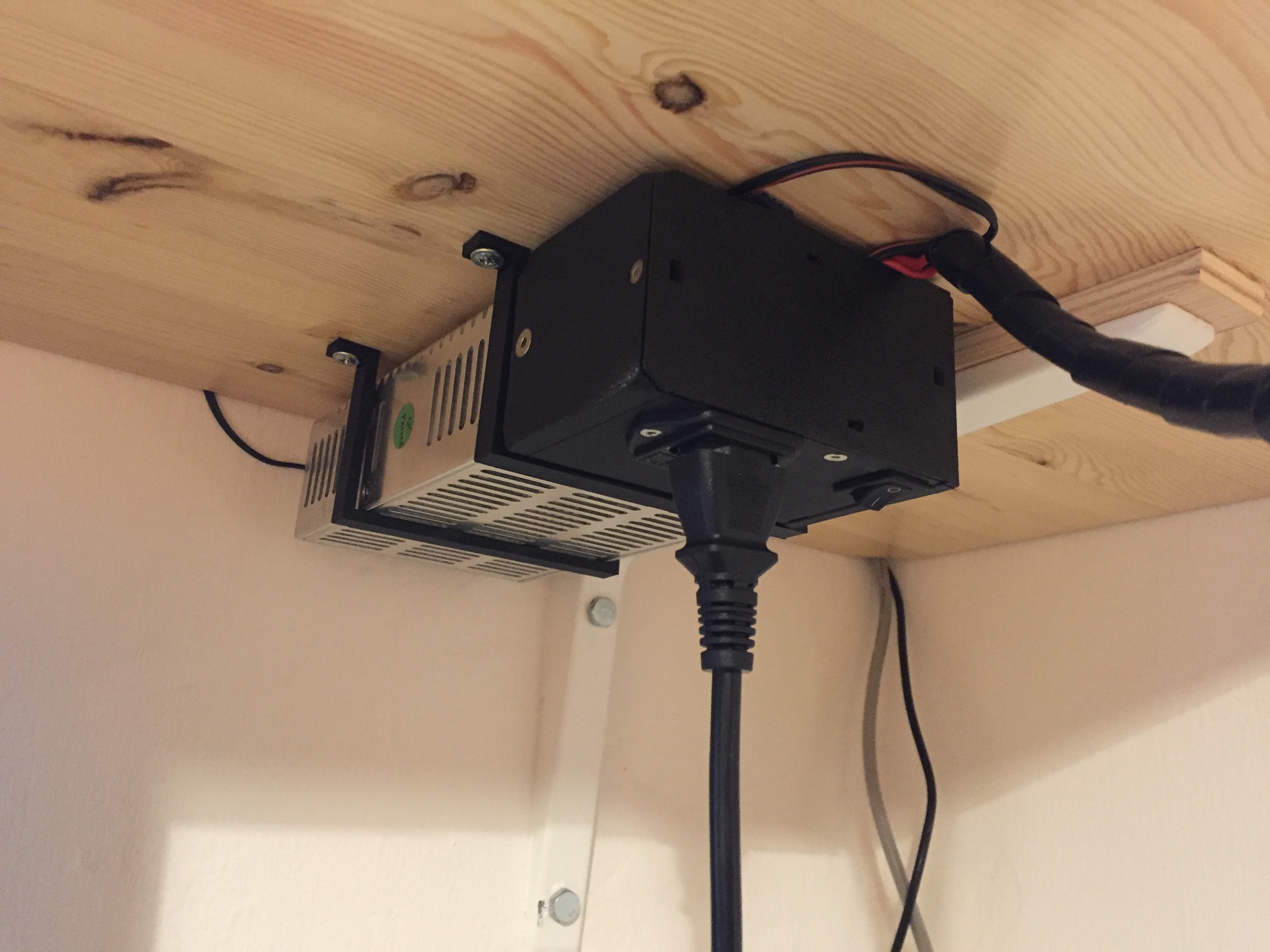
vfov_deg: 48.2
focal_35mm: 29
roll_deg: -4.1
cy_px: 476
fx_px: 1064
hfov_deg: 61.7
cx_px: 635
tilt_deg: +16.9
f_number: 2.2
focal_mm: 4.15
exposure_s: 1/17
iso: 500
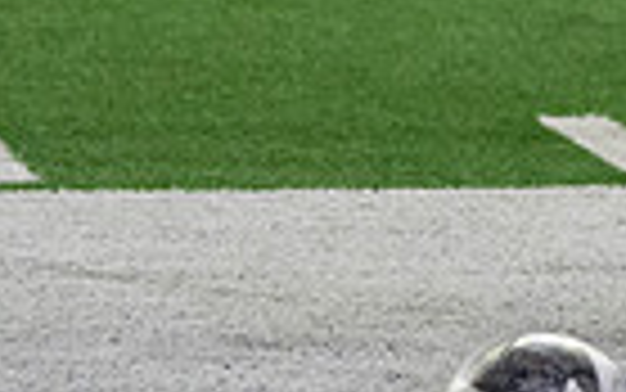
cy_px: -293
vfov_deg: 3.4
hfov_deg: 5.3
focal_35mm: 384
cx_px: 1351
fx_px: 6554
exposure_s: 1/1250
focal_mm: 70
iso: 5000
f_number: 2.8
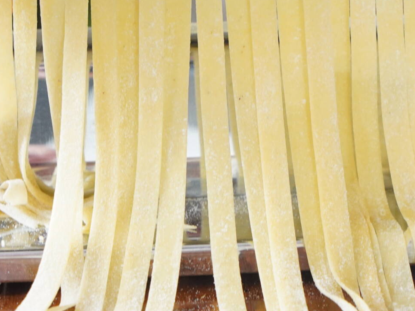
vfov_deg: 8.3
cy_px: 162
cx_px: 223
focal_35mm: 179
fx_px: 2146
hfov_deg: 11.0
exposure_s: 1/50
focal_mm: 70
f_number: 8
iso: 4000
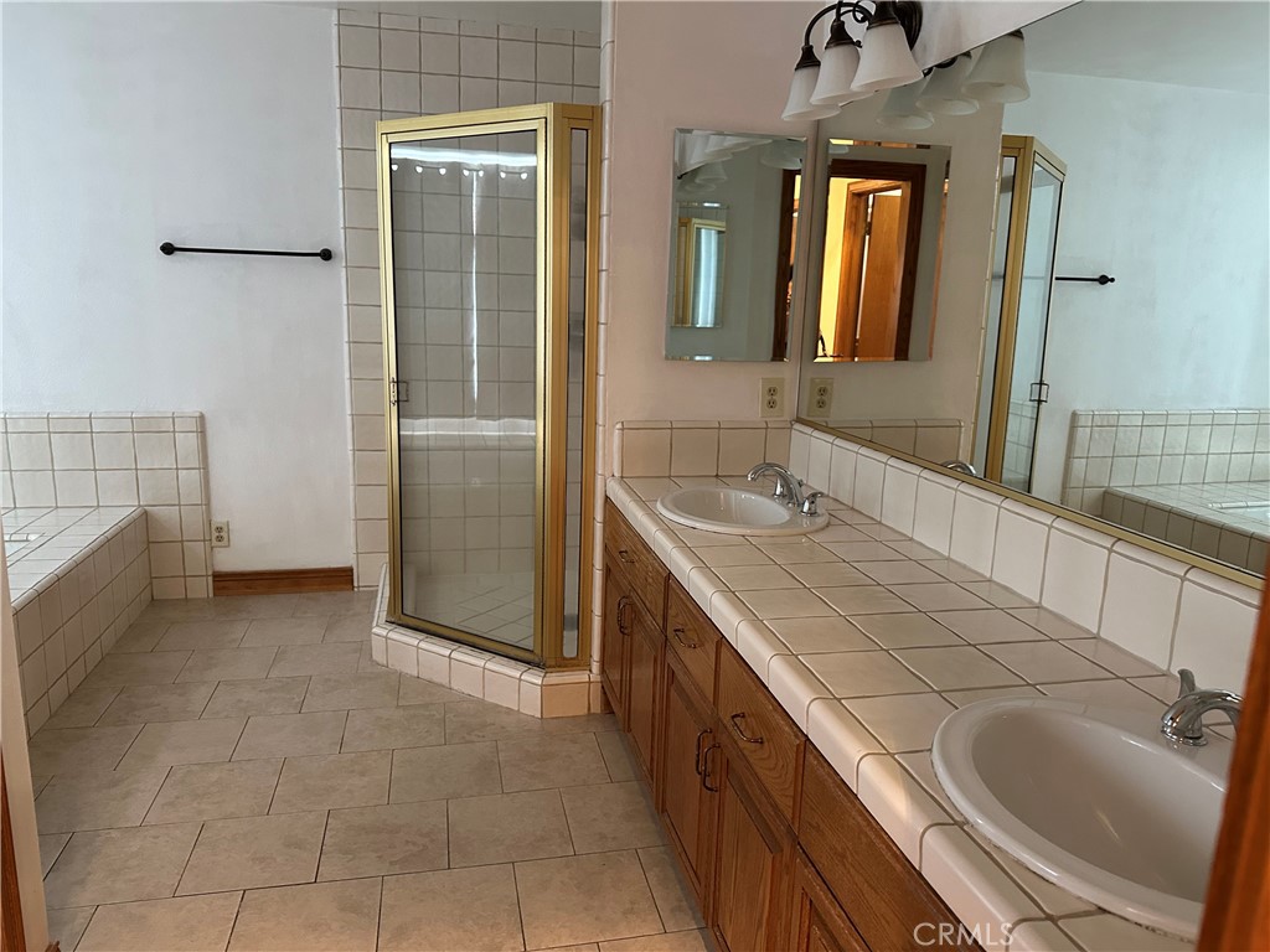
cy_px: 476
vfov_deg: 56.8
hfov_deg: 71.6
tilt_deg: -10.2
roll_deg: -2.6
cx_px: 635
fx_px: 881
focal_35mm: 24
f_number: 1.78
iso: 500
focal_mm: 6.86
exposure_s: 1/60
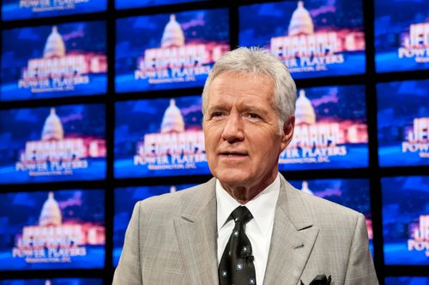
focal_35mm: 57
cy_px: 142
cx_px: 214
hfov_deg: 35.1
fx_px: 678
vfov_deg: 23.7
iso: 640
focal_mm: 38
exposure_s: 1/200
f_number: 3.2
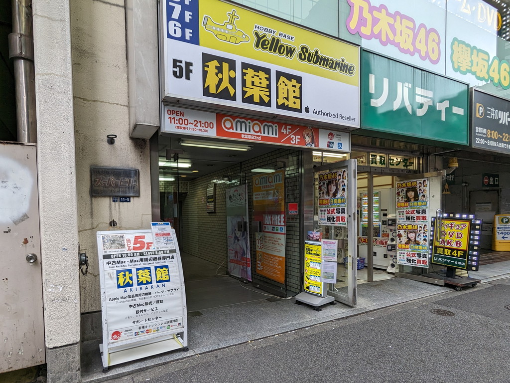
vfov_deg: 78.1
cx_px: 255
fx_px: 236
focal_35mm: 16
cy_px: 192
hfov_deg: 94.5
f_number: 2.2
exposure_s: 1/153
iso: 40
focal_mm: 2.35
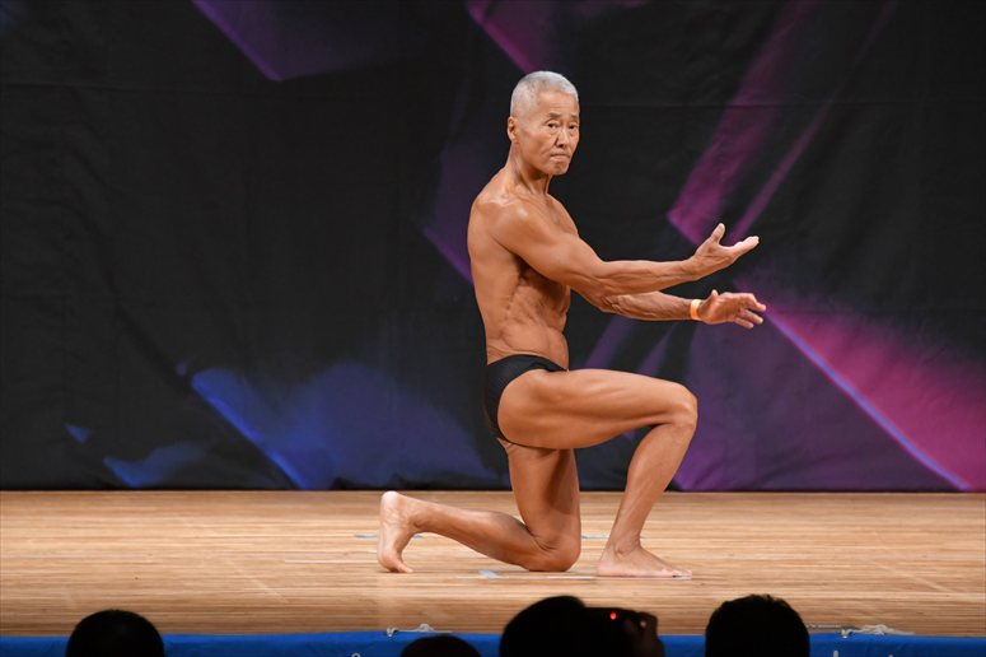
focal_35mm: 345
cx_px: 493
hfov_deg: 6.0
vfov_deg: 4.0
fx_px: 9445
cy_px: 328
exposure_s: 1/400
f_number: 5.6
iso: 3200
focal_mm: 230
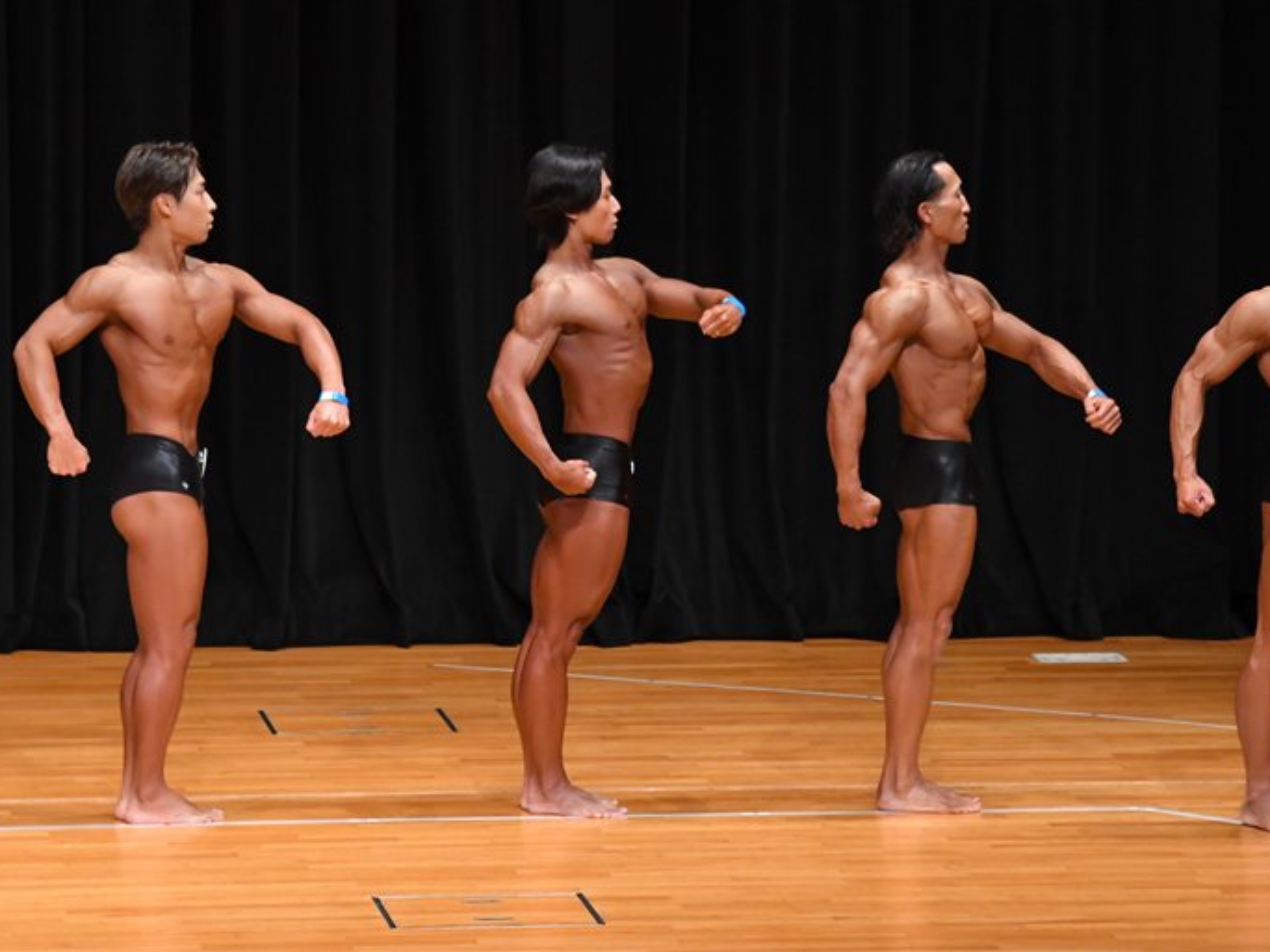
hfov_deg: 8.1
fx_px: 8989
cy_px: 475
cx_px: 634
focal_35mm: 245
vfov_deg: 6.1
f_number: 5.6
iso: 4000
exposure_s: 1/400
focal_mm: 150
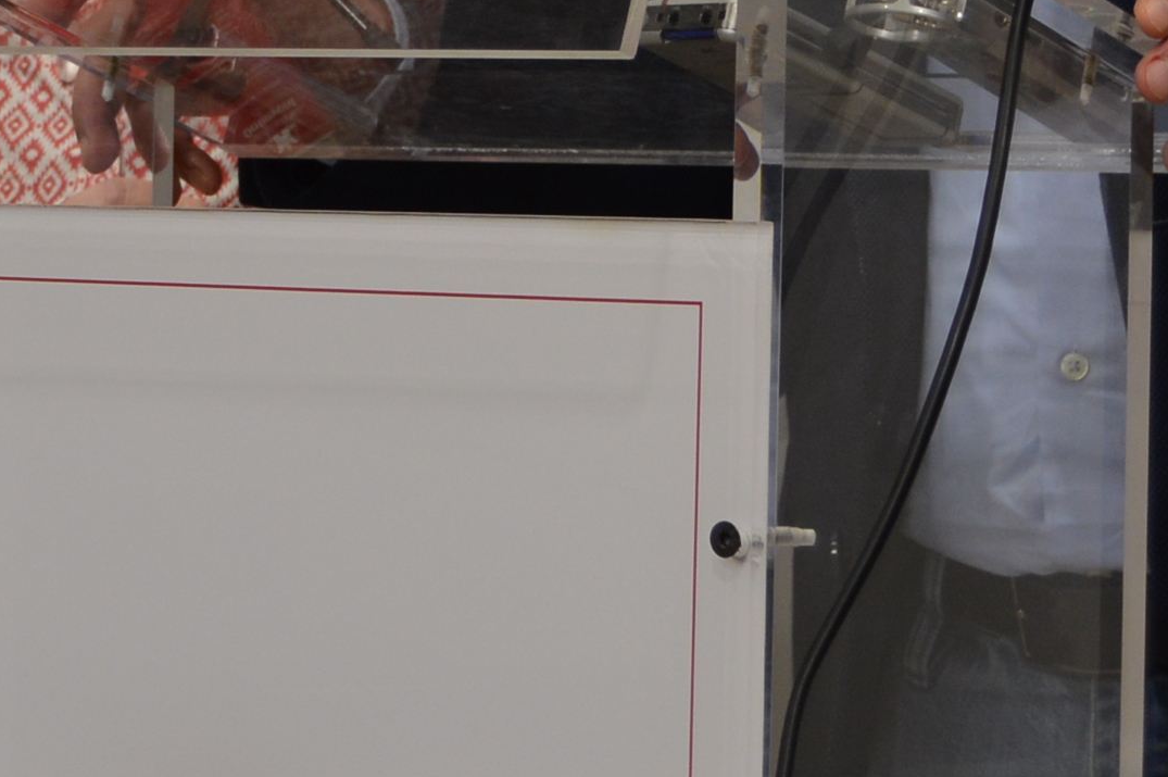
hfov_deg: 9.4
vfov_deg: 6.4
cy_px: -164
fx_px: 6938
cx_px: -422
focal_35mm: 214
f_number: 5.6
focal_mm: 34
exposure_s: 1/125
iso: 280
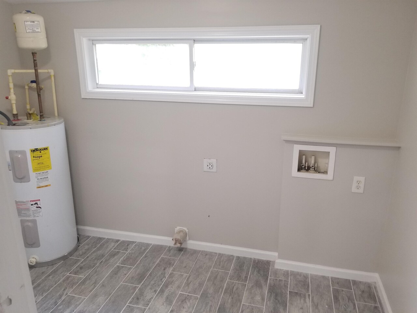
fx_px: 313
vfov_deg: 53.1
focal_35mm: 26
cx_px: 208
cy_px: 156
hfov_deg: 67.3
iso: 160
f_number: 1.7
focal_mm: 4.3
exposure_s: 1/40
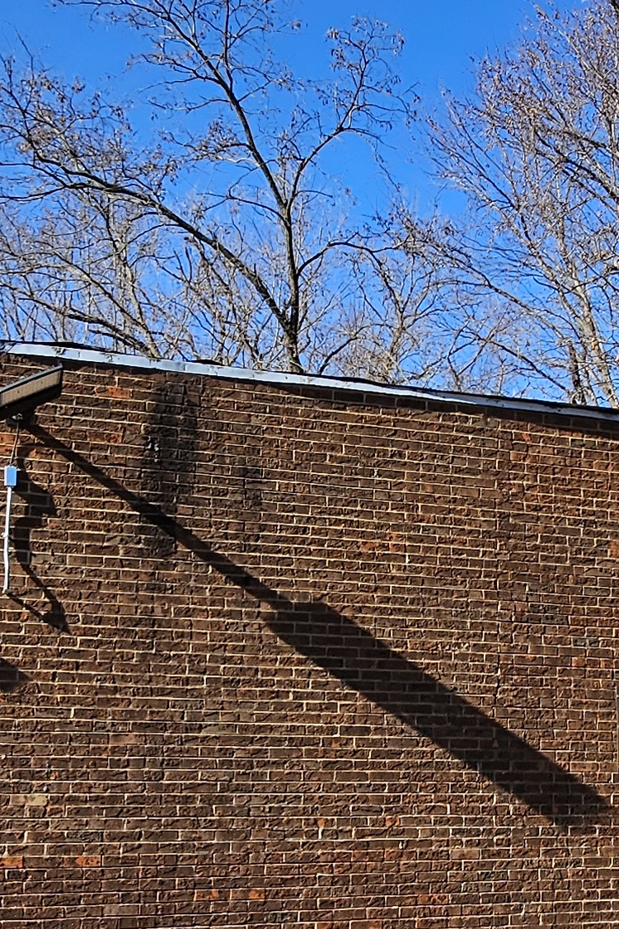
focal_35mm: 48
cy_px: 509
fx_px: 1238
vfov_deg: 41.1
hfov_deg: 28.0
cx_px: 368
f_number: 2.2
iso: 50
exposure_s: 1/1480
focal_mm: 2.2
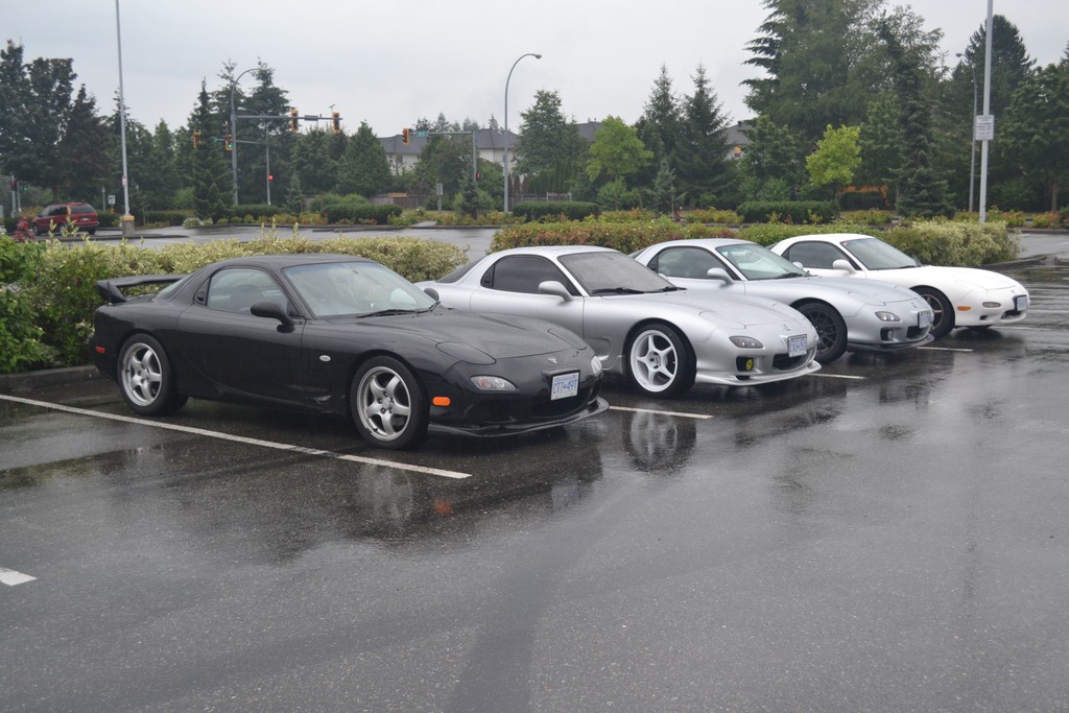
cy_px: 356
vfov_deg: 34.2
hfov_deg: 49.5
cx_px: 534
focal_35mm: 39
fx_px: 1158
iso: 400
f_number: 4.5
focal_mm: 26
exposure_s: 1/80
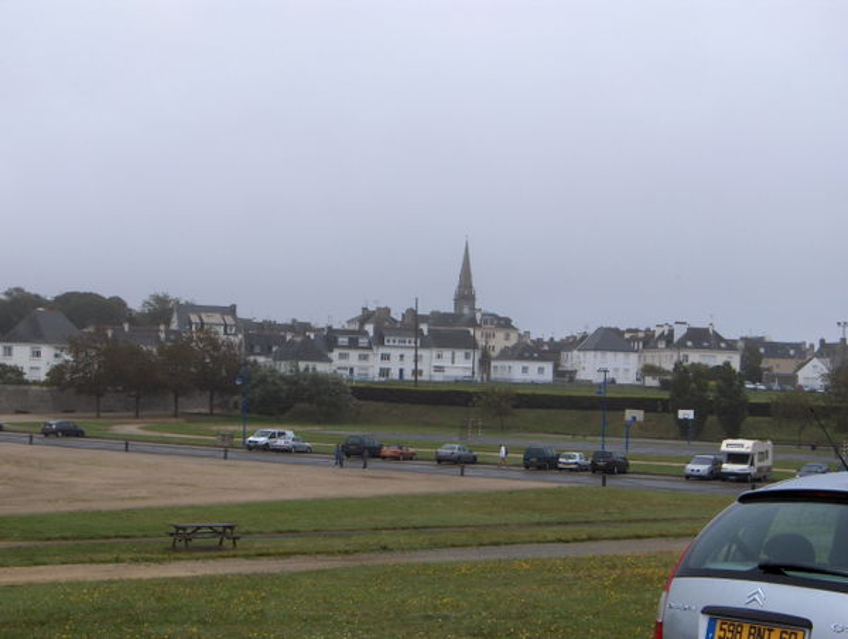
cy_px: 320
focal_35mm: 55
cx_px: 424
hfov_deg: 34.9
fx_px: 1350
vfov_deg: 26.6
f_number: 5.4
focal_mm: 11.4
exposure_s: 1/216
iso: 100
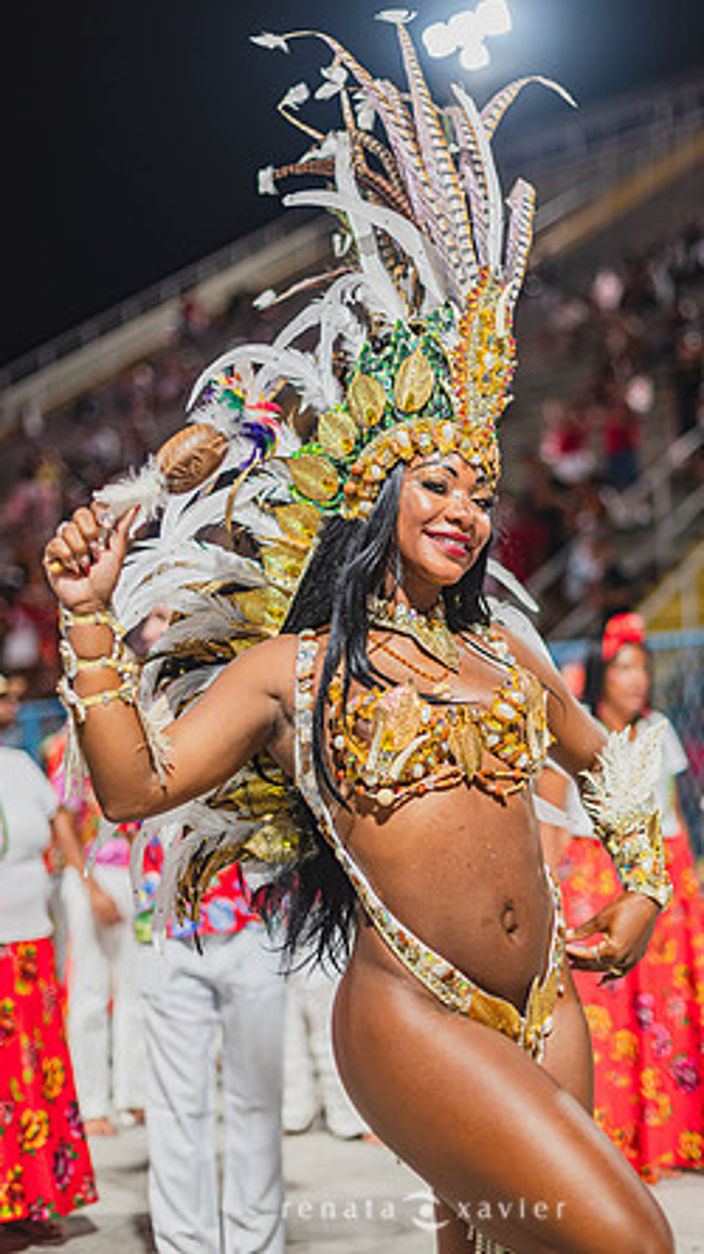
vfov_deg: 39.2
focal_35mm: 53
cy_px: 626
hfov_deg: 22.6
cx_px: 420
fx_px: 1761
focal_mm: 50
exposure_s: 1/320
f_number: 1.8
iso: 320
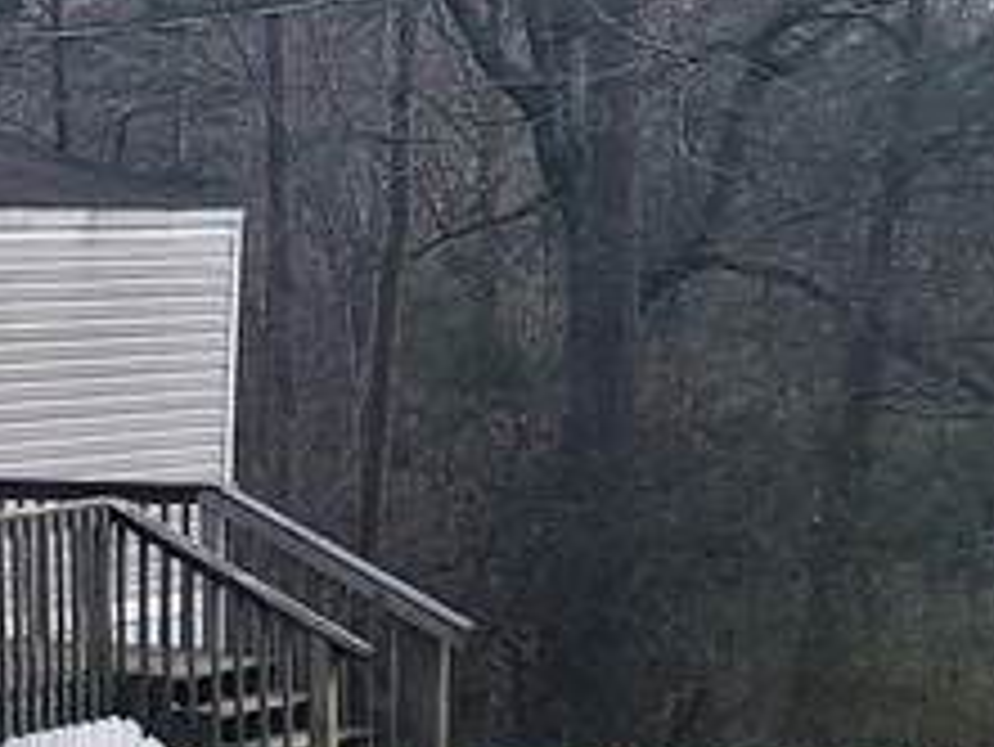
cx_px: -733
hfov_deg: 13.5
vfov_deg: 11.1
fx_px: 3821
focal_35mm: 133
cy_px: 738
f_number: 1.8
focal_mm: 5.54
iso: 40
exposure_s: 1/769
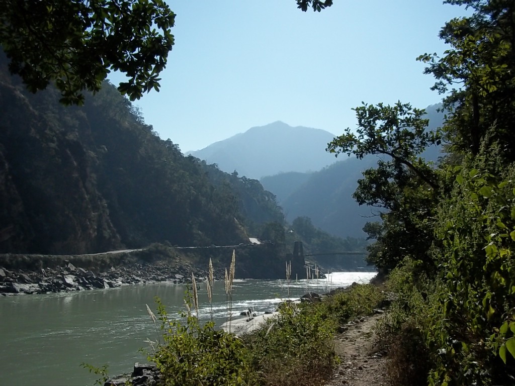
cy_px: 193
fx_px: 536
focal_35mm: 36
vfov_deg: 39.7
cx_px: 258
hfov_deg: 51.4
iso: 80
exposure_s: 1/400
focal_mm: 6.5
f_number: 8
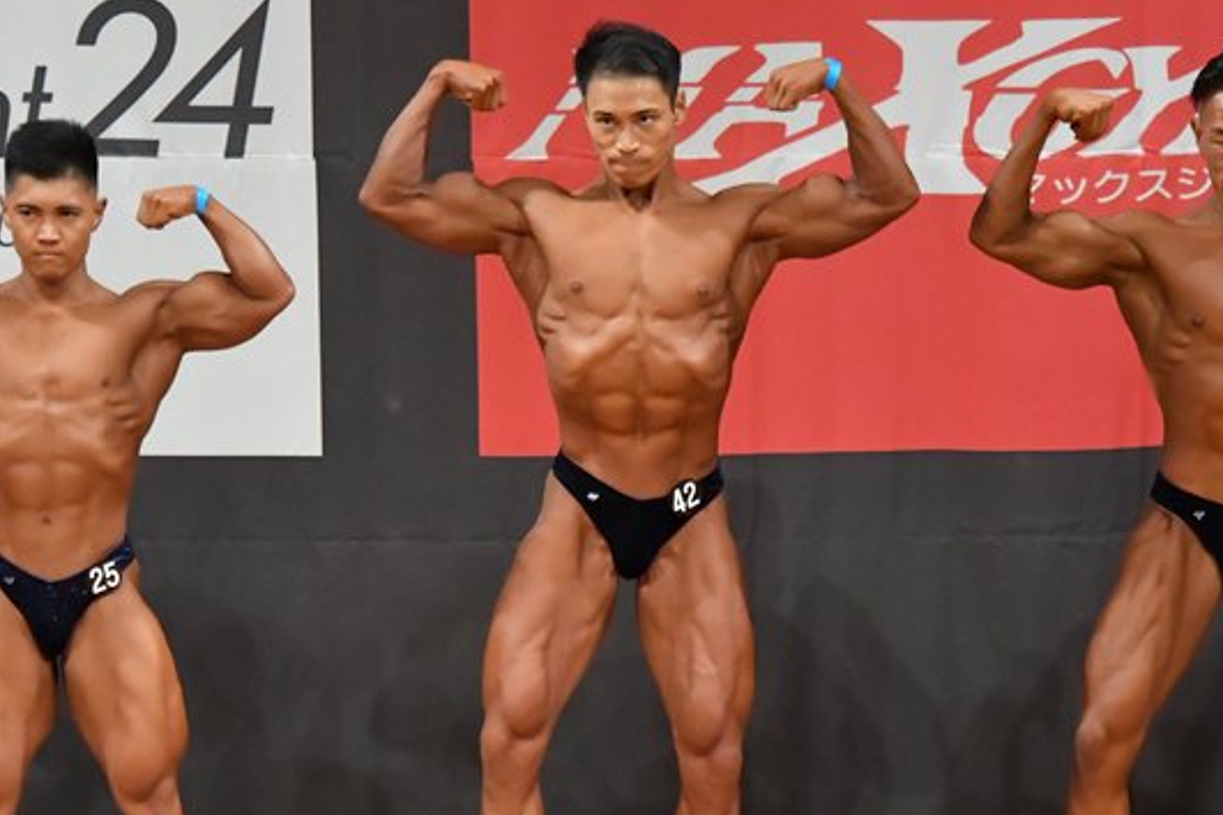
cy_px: 553
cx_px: 869
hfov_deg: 5.2
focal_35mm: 394
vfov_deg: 3.5
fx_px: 13384
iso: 10000
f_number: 5.6
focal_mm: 180
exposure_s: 1/400
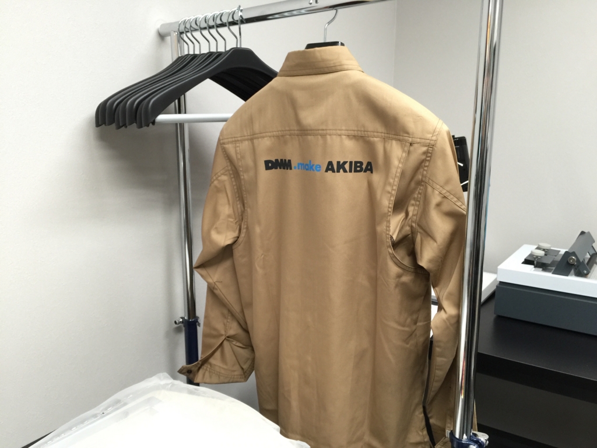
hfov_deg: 61.7
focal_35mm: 29
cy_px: 224
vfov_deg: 48.2
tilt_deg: -11.3
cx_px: 298
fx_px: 500
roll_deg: +0.0
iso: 80
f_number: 2.2
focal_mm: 4.15
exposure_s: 1/15
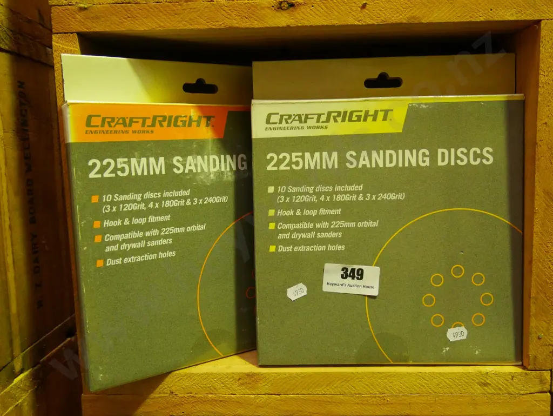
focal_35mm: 30
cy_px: 208
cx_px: 276
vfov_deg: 46.8
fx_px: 479
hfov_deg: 59.9
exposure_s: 1/100
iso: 3200
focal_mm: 15
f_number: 4
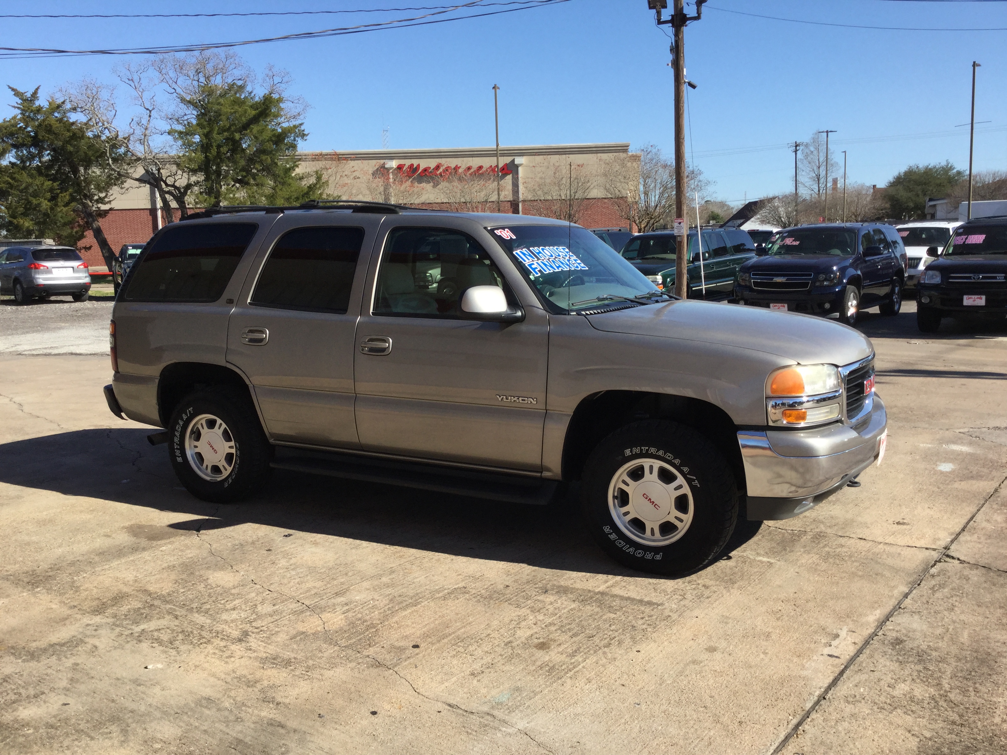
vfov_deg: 45.4
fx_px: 902
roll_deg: +0.4
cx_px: 504
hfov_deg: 58.4
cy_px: 378
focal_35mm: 31
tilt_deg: -9.1
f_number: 2.4
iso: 25
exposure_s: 1/1181
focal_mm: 3.3
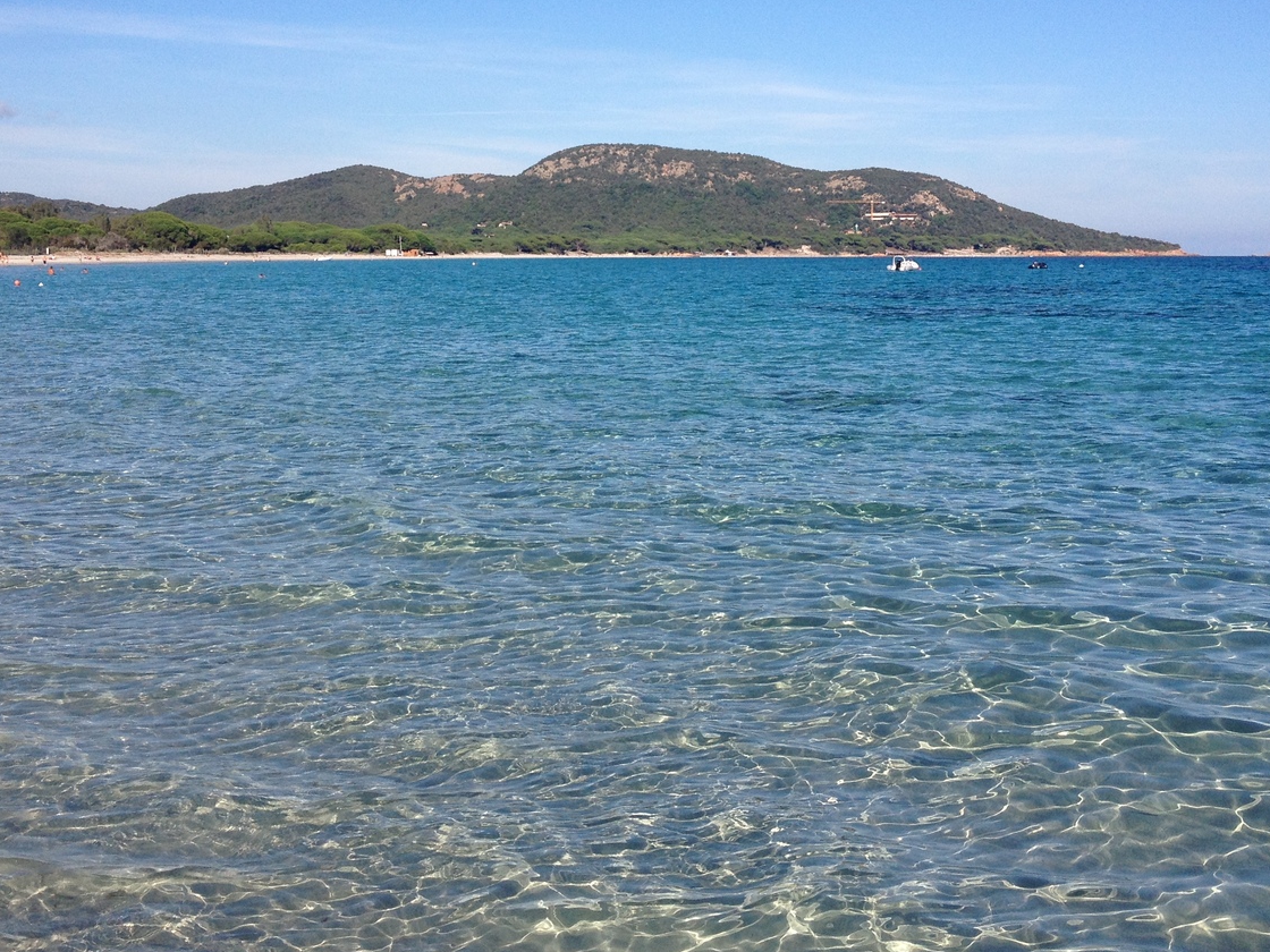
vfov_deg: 28.9
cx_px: 633
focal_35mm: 50
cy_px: 301
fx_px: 1834
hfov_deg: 38.2
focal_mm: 4.28
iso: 64
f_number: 2.4
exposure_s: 1/2404
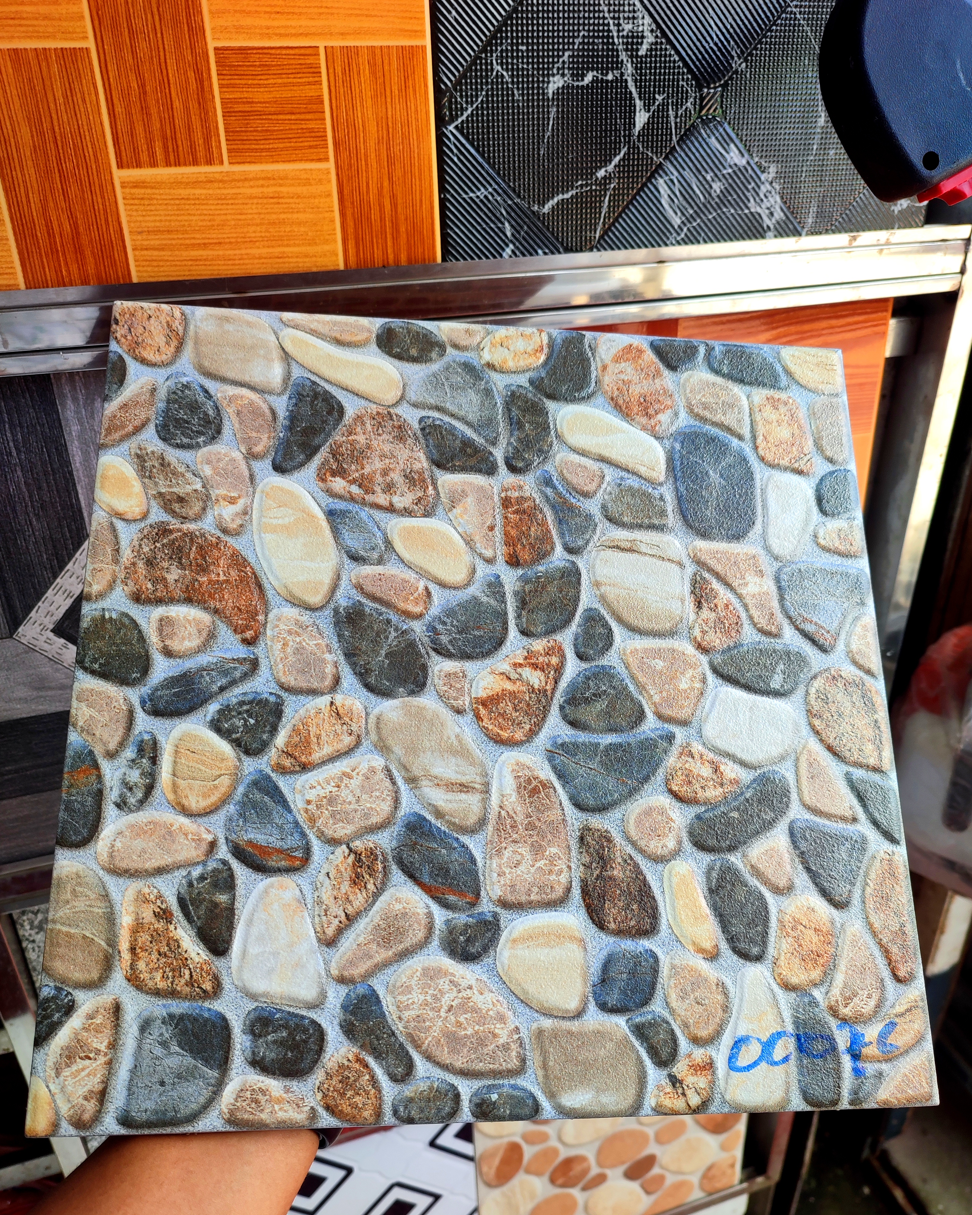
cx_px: 489
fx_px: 971
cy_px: 664
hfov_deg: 53.2
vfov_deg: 63.9
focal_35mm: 27
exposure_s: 1/100
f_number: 1.9
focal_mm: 6.04
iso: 57
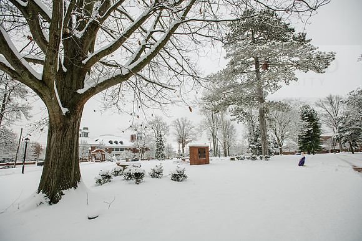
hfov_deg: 93.3
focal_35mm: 17
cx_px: 181
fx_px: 171
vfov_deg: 70.5
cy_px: 120
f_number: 5
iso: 200
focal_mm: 17
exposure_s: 1/400
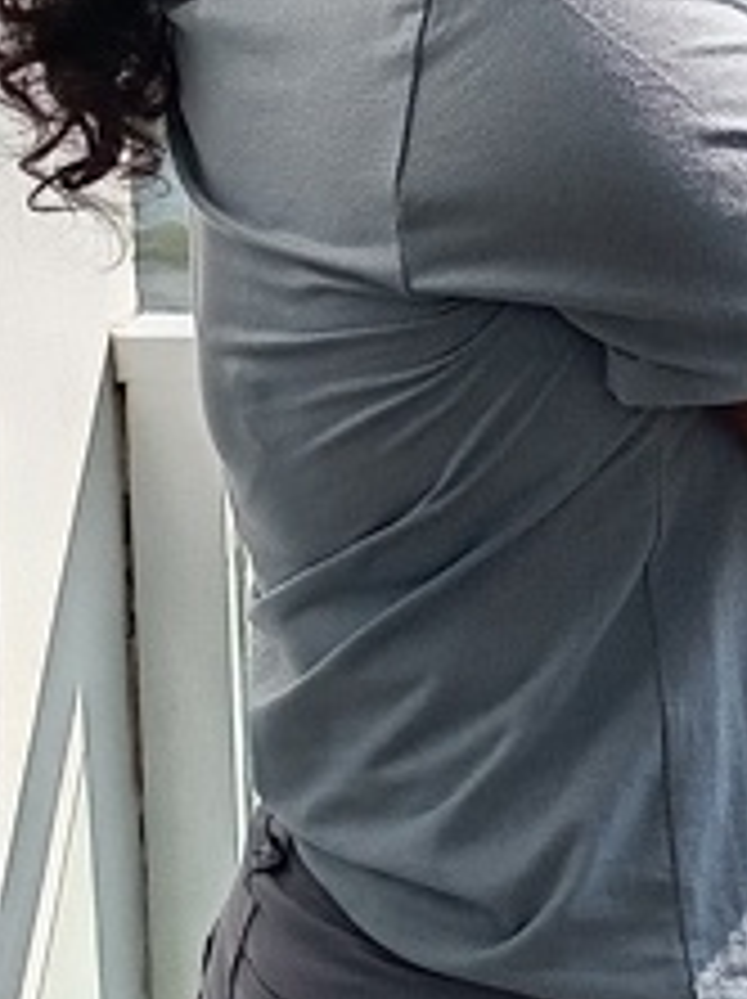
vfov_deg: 15.8
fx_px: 3546
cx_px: 920
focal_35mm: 123
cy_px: 94
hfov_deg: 11.8
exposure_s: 1/1071
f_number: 1.8
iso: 101
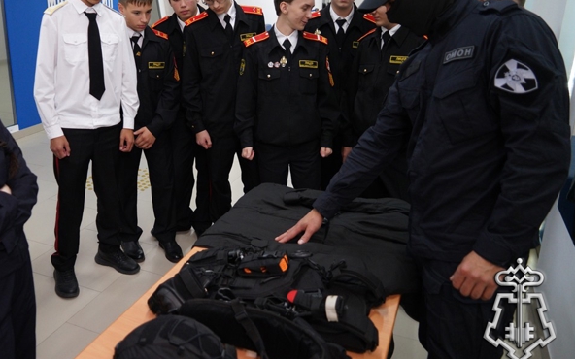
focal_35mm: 31
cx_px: 217
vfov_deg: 40.3
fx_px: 486
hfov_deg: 60.4
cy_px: 130
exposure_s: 1/160
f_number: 3.5
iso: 2000
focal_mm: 24
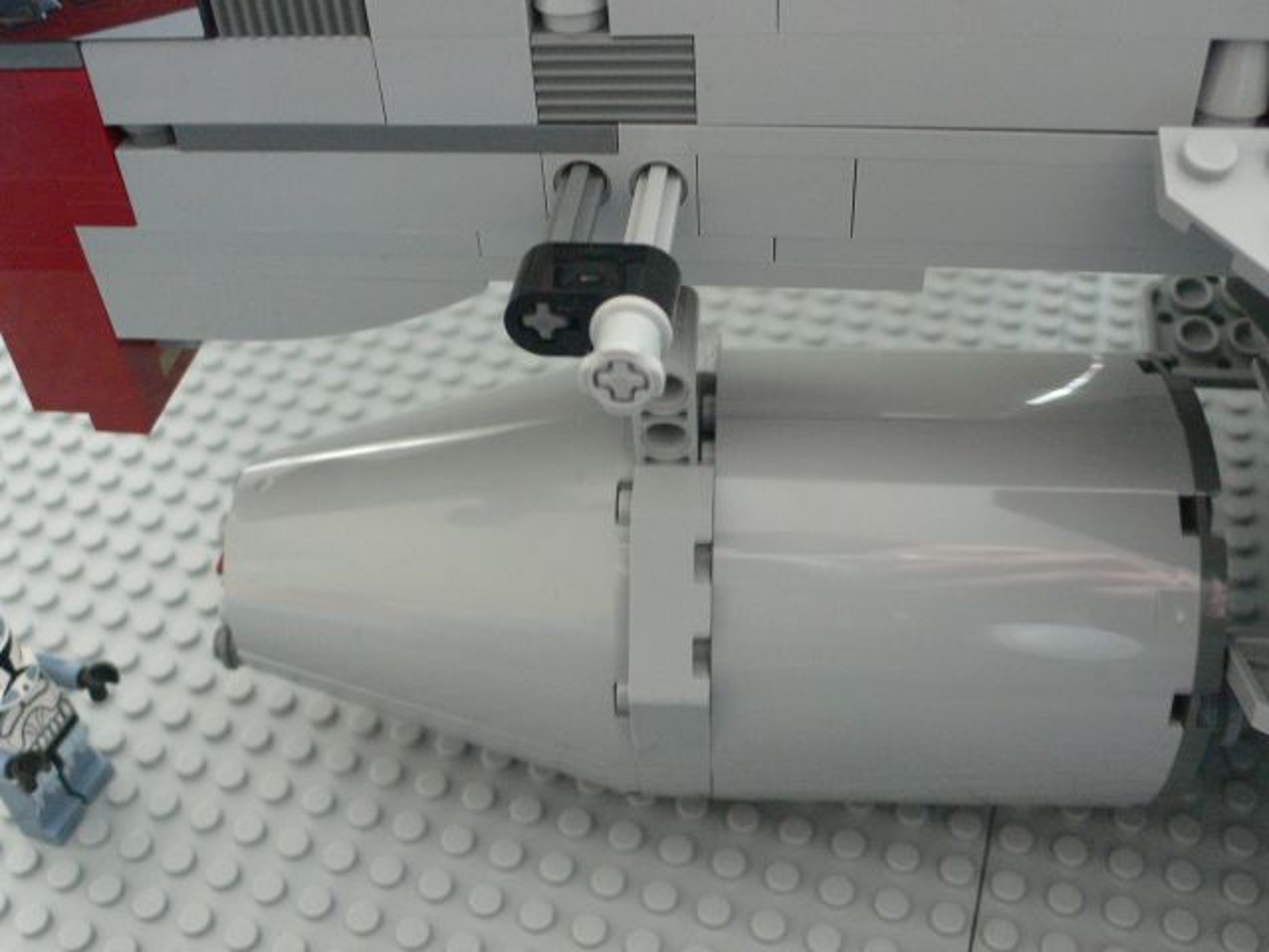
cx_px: 634
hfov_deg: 54.0
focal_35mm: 34
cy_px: 476
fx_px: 1246
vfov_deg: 41.8
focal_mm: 6.3
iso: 200
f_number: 2.8
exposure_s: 1/10
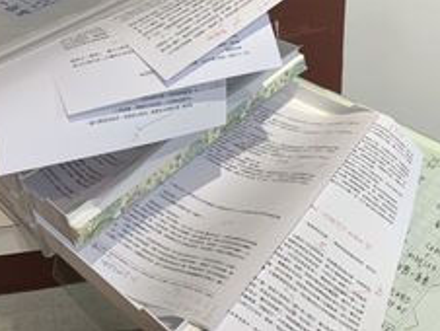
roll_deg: +4.4
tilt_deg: -32.5
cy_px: 41
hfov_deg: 41.2
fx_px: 585
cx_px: 241
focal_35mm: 46
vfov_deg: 30.4
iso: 50
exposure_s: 1/120
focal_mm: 4.25
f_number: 1.8
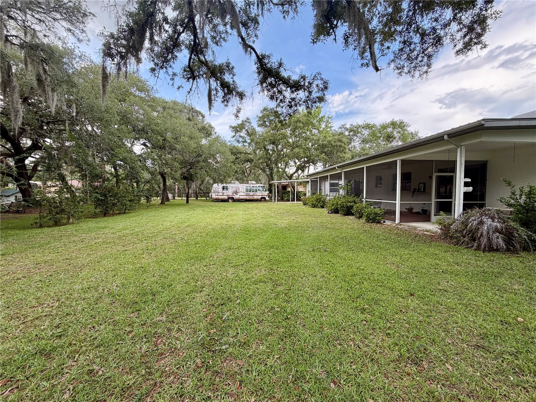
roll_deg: -0.2
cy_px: 201
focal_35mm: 14
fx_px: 217
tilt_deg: -2.6
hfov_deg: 102.1
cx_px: 268
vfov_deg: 85.7
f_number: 2.2
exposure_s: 1/351
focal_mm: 2.22
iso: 50
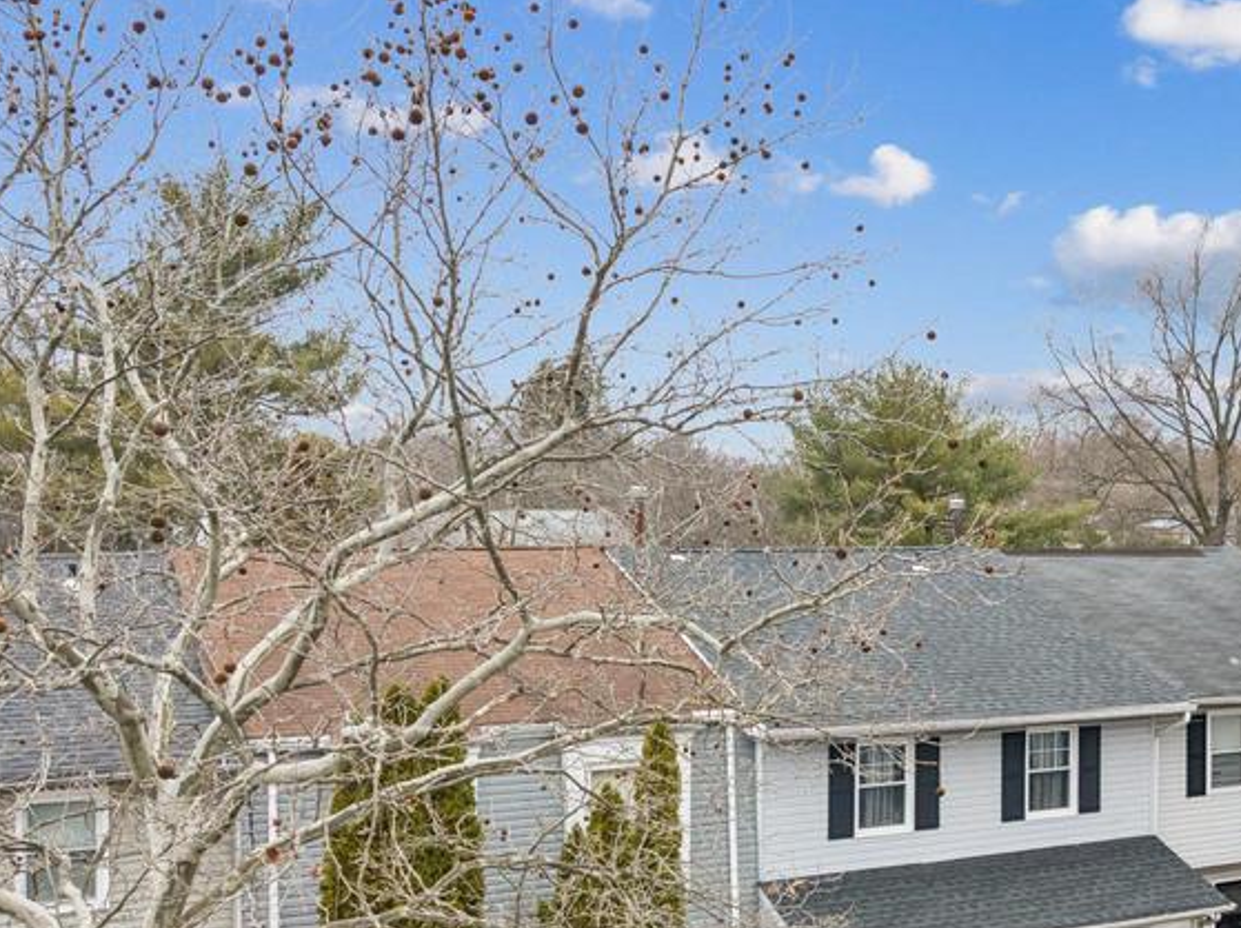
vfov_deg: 31.6
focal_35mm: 44
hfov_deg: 41.4
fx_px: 1576
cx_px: 972
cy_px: 794
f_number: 2.8
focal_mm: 12.3
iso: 180
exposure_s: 1/1000
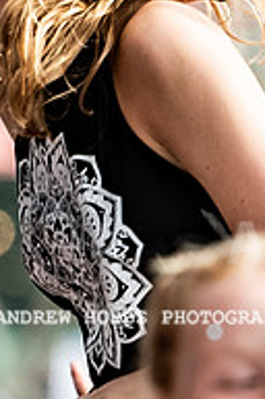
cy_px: 442
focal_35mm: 1668
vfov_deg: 1.2
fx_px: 18483
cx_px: 14
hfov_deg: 0.8
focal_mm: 200
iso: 100
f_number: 4
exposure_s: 1/500
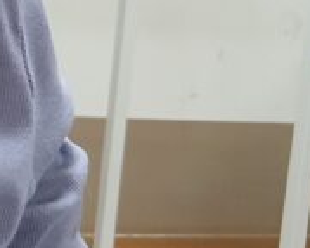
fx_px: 1302
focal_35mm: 142
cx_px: -410
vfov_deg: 10.6
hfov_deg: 11.5
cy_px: -87
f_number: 1.8
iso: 250
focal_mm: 3.86
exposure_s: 1/50
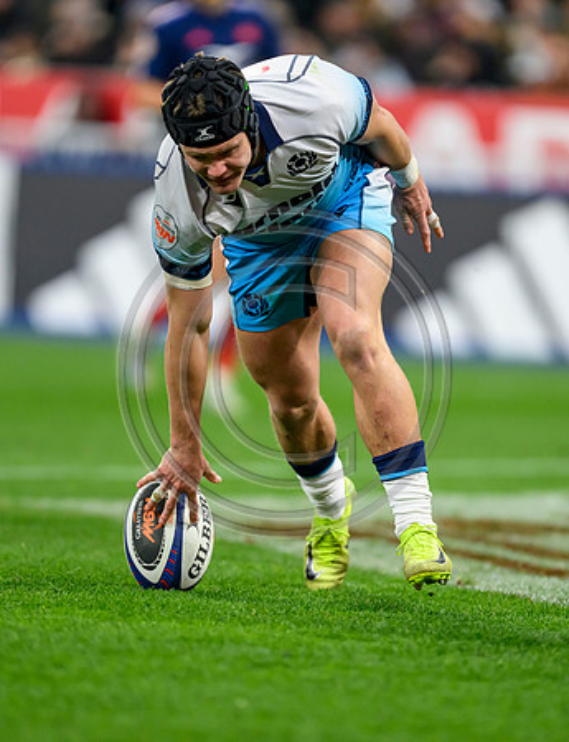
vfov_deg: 3.4
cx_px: 272
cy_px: 371
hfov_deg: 2.6
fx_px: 12371
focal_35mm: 572
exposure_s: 1/2500
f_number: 2.8
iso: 3200
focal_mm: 400
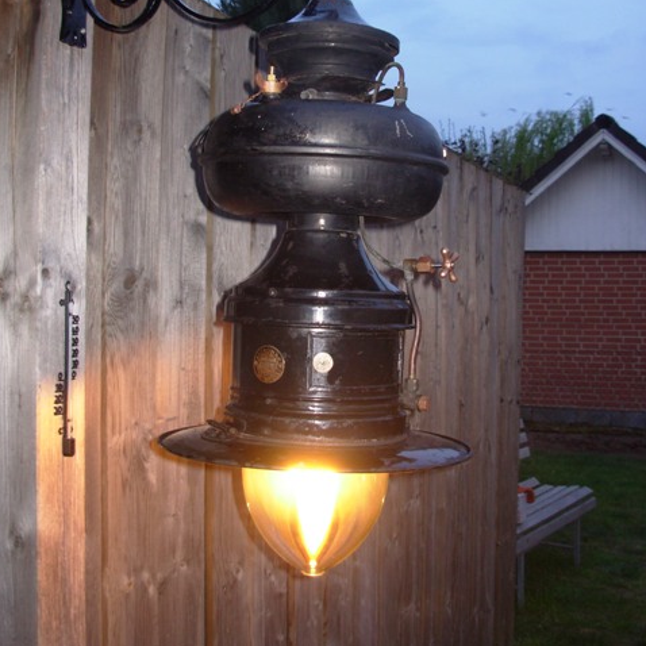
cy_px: 265
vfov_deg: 37.4
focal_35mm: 45
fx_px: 950
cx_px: 323
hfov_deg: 37.6
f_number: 2.9
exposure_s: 1/34.9
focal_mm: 6.3
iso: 55
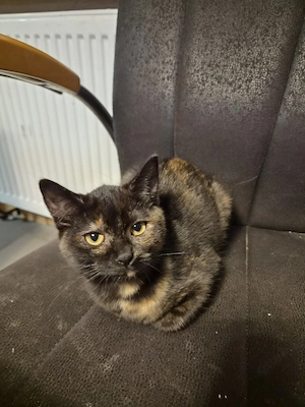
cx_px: 152
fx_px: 270
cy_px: 204
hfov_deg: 58.9
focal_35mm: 23
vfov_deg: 73.9
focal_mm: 5.4
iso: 1600
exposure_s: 1/50
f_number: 1.8
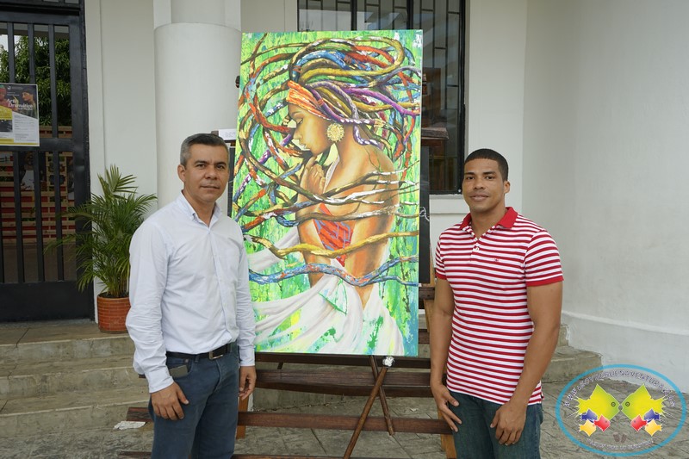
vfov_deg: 42.3
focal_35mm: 31
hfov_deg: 60.3
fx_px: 593
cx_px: 344
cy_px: 230
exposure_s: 1/100
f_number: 5.6
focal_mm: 31
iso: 200
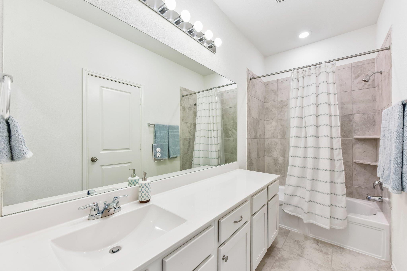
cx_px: 204
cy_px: 136
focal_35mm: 14
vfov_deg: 81.2
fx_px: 158
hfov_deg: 104.3
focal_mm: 14
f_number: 9
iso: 160
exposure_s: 1/15
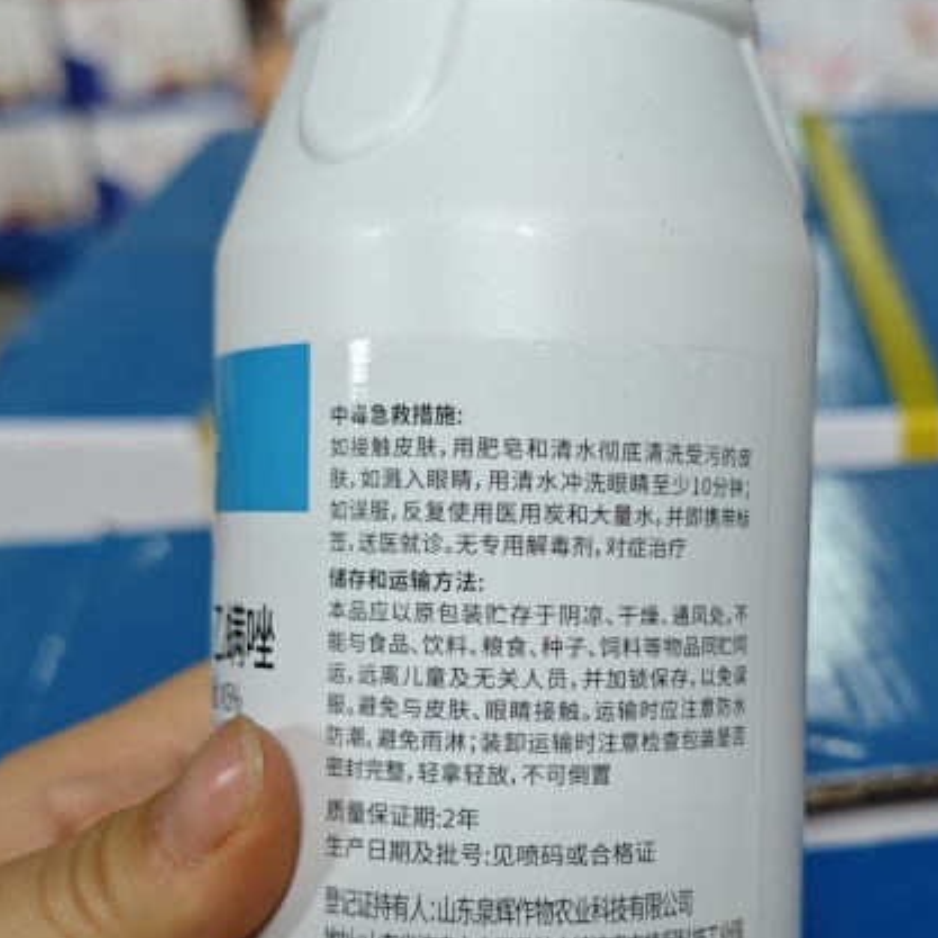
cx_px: 569
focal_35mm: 52
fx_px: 1594
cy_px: 608
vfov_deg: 32.6
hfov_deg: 32.7
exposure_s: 1/100
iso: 200
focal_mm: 6.55
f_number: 1.6
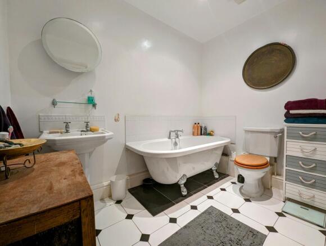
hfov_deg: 106.1
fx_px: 123
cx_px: 163
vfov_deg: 90.1
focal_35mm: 13
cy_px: 123
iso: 105
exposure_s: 1/25
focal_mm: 1.95
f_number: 2.2
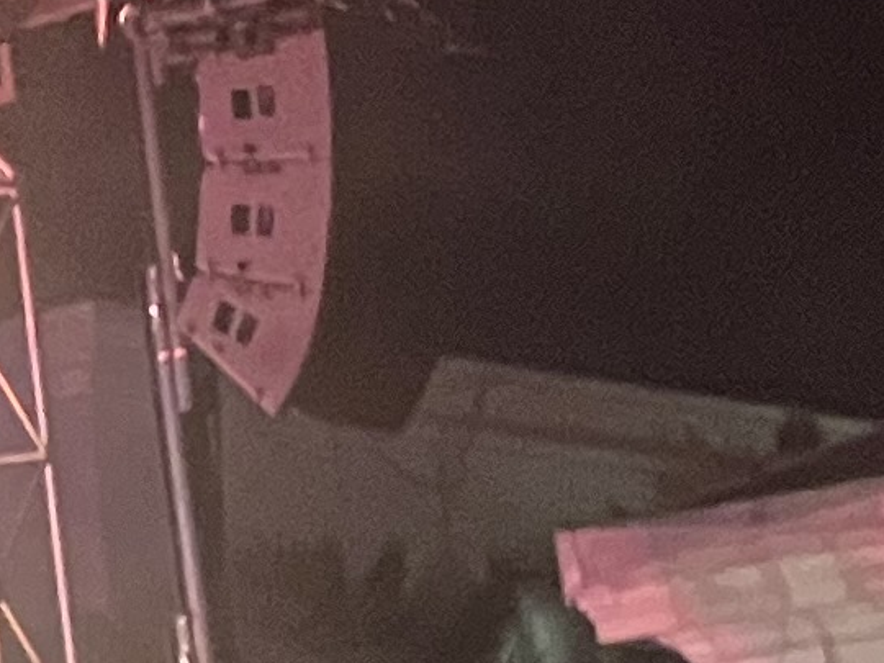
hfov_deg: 9.0
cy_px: -280
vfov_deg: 7.0
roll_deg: +3.1
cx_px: -841
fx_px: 5337
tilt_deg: +17.9
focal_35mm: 209
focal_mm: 3.99
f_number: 1.8
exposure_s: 1/30
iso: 500
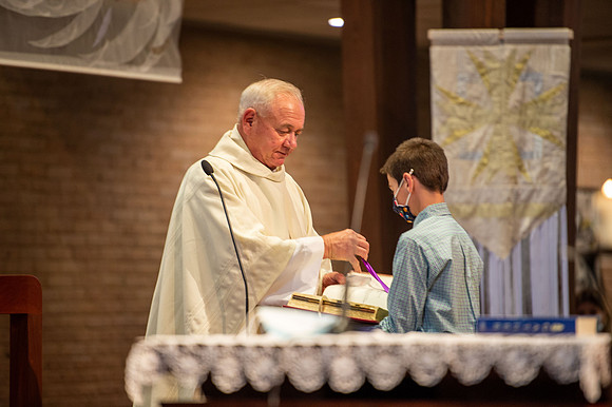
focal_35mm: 200
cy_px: 204
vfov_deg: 6.9
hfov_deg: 10.3
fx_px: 3398
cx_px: 306
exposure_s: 1/125
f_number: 2.8
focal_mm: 200
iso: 1600
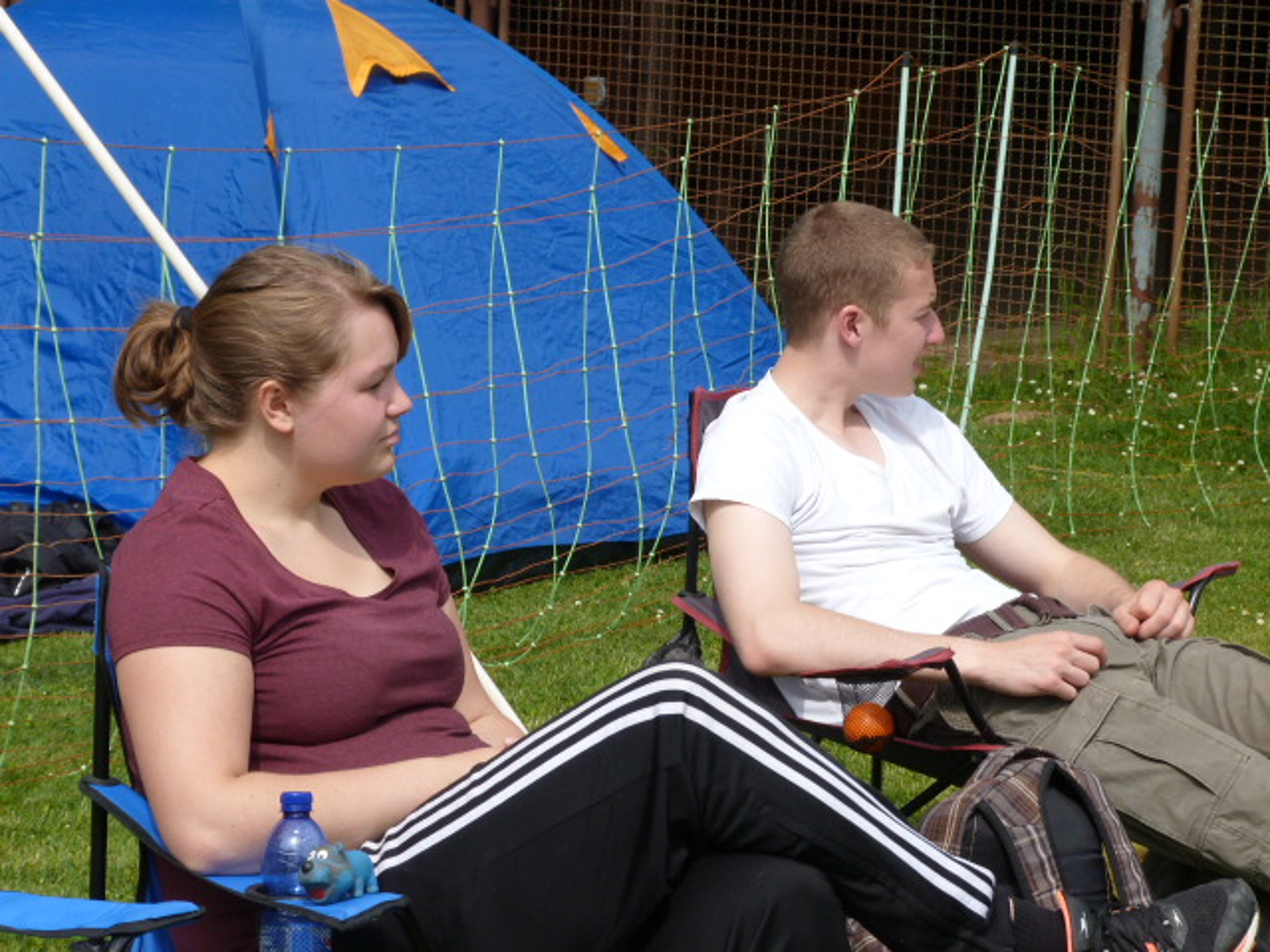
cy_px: 476
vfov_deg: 12.8
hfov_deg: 17.0
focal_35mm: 116
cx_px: 635
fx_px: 4256
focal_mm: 20.8
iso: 100
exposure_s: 1/250
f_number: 5.6
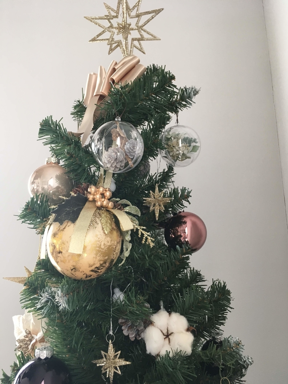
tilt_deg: +9.2
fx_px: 322
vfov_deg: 61.7
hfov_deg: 48.2
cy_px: 192
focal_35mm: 29
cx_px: 144
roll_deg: +2.4
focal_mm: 4.15
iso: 40
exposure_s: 1/30
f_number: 2.2
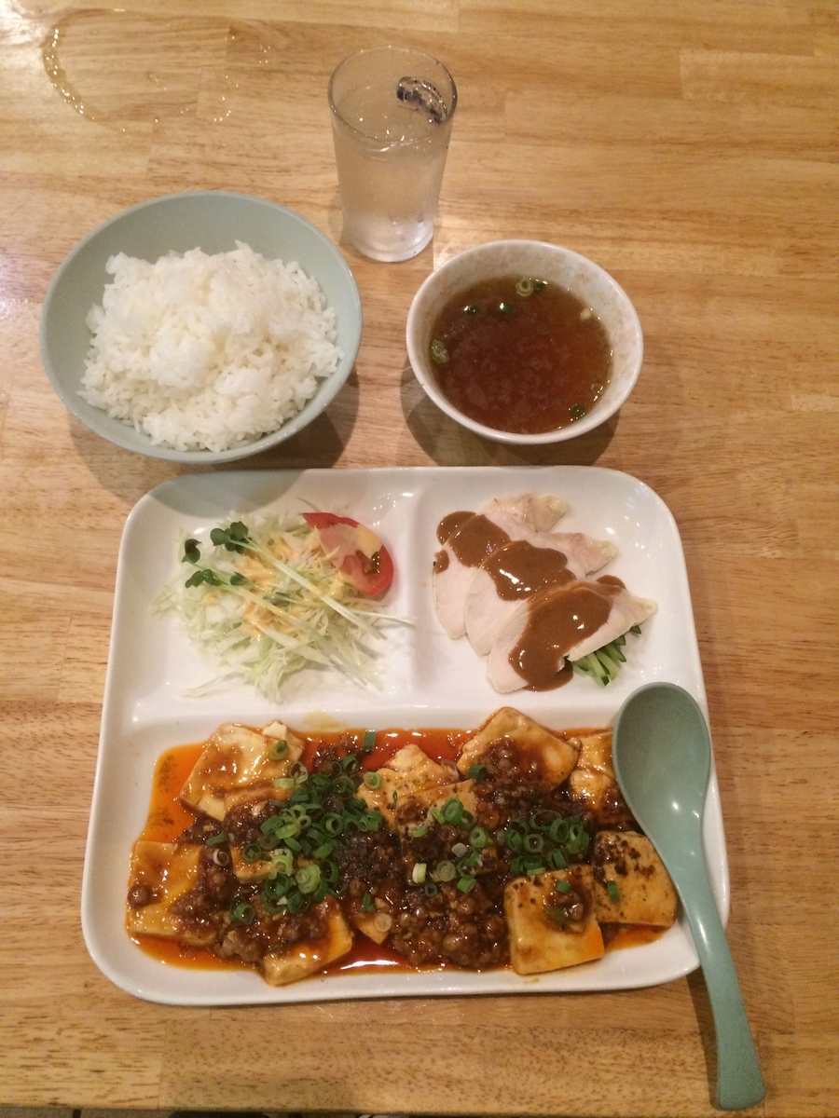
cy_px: 559
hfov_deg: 48.2
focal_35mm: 29
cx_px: 420
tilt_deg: -69.7
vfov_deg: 61.7
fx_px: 937
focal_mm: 4.15
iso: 200
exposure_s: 1/30
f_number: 2.2
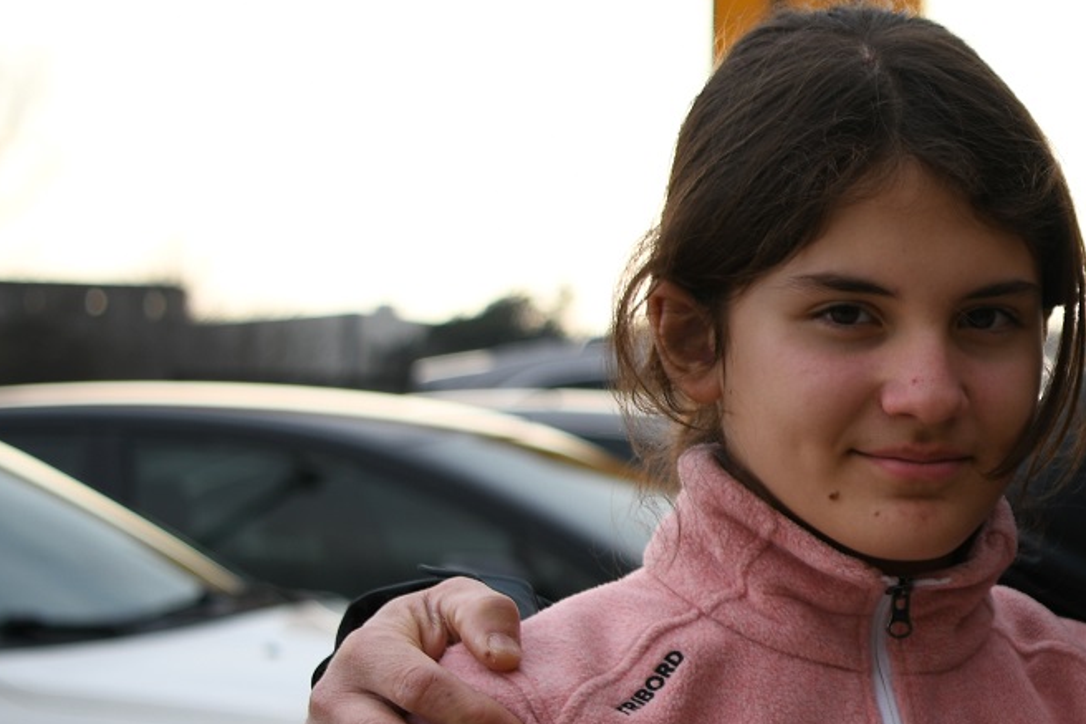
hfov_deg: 15.4
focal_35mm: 122
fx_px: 3679
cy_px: 550
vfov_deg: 11.2
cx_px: 1680
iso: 80
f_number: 2.8
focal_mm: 32
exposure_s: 1/400
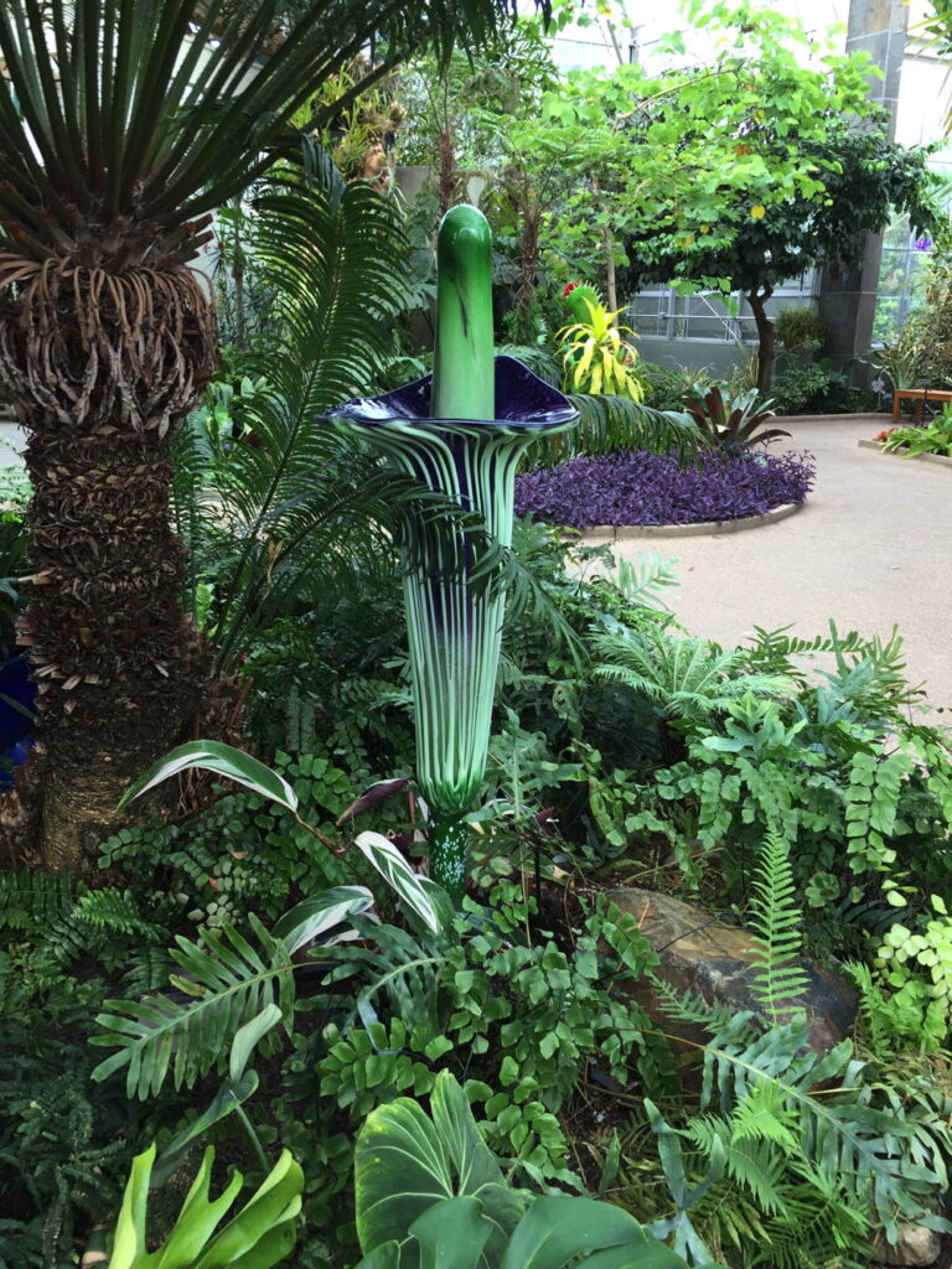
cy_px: 634
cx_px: 476
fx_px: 1063
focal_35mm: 29
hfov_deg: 48.2
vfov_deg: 61.7
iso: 32
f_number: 2.2
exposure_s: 1/60
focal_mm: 4.15
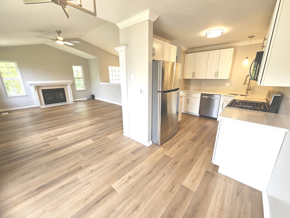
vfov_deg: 89.9
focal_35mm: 13
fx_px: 109
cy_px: 109
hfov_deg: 106.2
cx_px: 145
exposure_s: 1/60
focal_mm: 2.2
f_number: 2.2
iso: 80
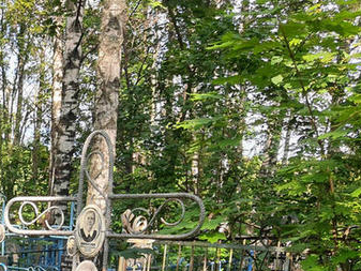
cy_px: 394
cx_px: -123
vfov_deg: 17.1
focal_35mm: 79
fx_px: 824
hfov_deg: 21.9
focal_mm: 4.32
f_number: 1.7
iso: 50
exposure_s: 1/314
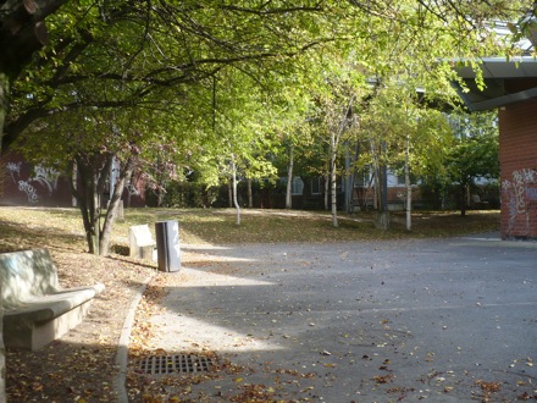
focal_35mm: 37
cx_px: 268
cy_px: 202
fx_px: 574
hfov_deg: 50.1
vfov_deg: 38.7
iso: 100
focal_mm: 6.1
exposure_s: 1/200
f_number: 2.8
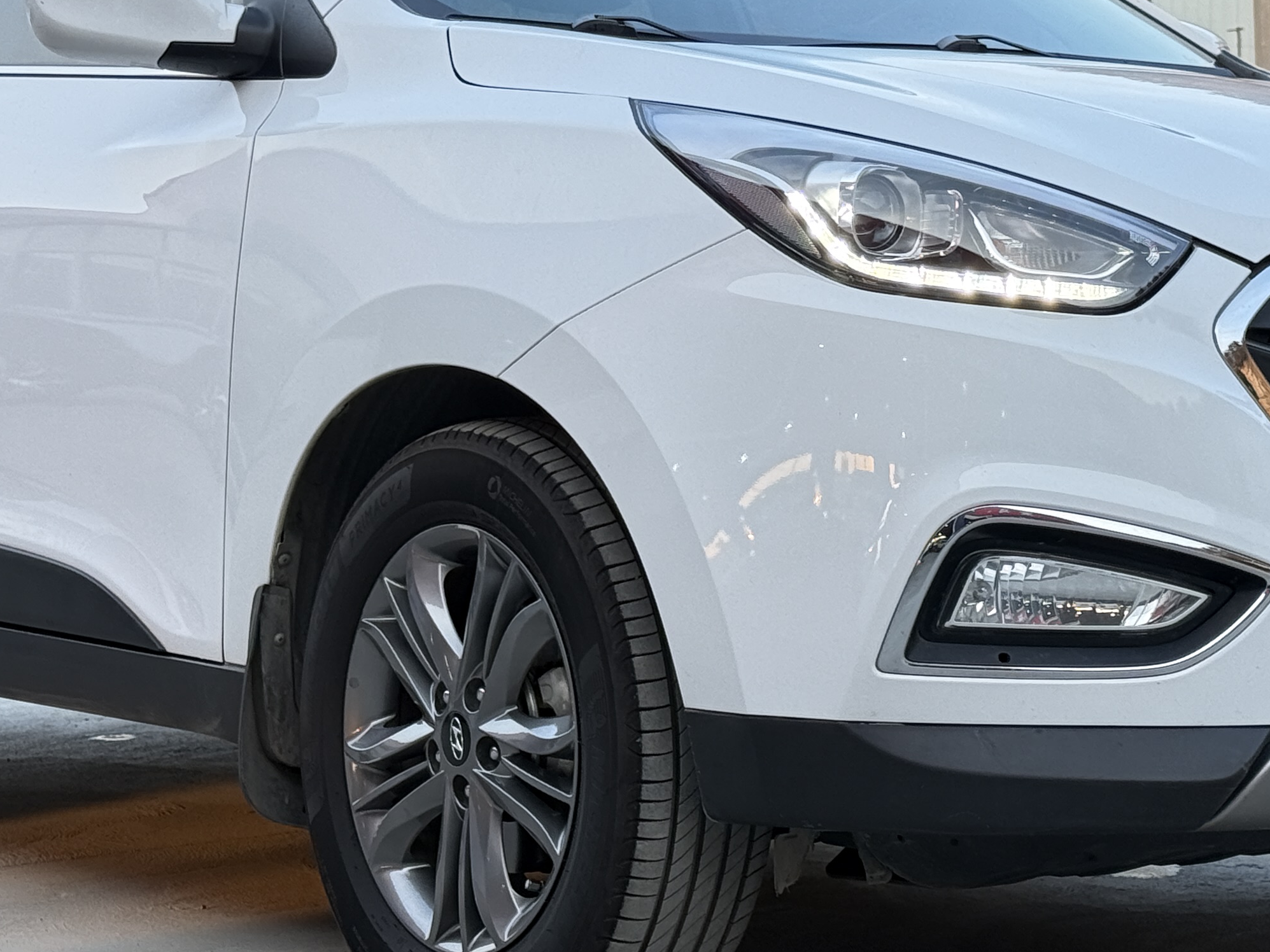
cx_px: 685
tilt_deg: +4.2
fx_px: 3559
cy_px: 109
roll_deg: +0.5
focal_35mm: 97
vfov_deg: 15.1
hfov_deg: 20.2
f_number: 1.78
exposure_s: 1/509
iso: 80
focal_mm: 6.76
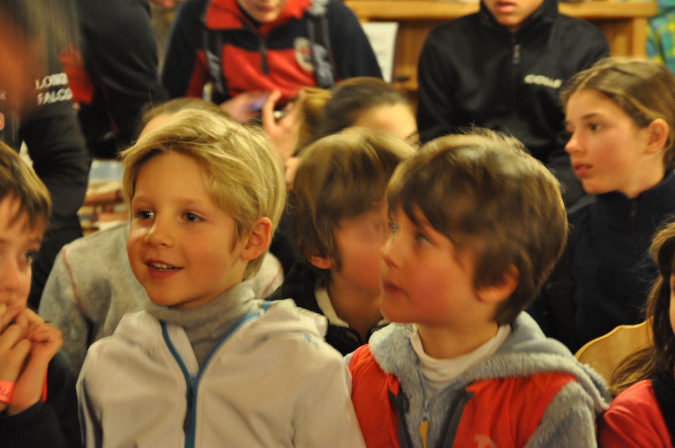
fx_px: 2669
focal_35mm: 142
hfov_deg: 14.4
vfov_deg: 9.6
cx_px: 338
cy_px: 224
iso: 1600
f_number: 5.3
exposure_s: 1/6
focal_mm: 95
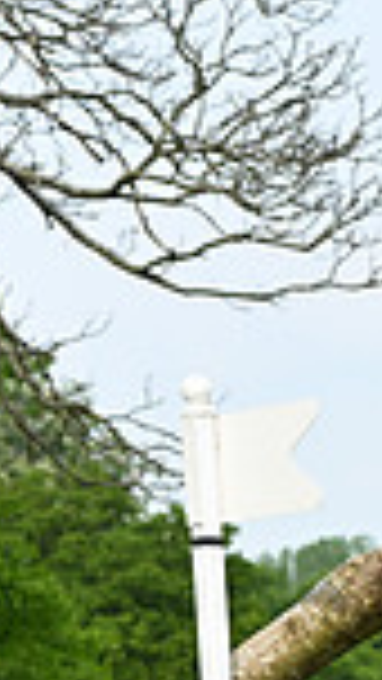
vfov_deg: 7.6
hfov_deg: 4.2
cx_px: -701
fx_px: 5075
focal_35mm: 282
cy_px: 601
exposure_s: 1/1250
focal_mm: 70
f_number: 5
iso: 400
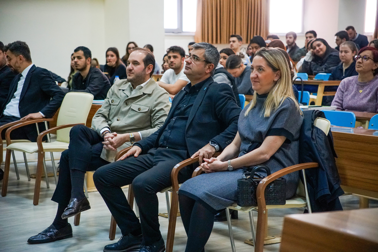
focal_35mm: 75
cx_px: 189
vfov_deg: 18.2
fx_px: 787
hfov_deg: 27.0
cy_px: 126
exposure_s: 1/200
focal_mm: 50
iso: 2000
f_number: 2.8
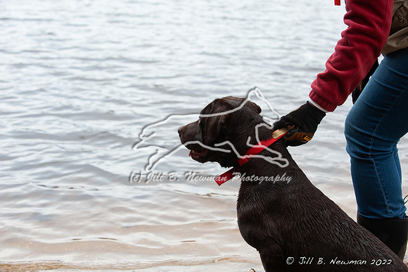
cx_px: 204
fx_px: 793
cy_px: 136
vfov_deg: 19.4
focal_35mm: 70
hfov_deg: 28.9
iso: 640
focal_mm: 70
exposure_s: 1/800
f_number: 5.6
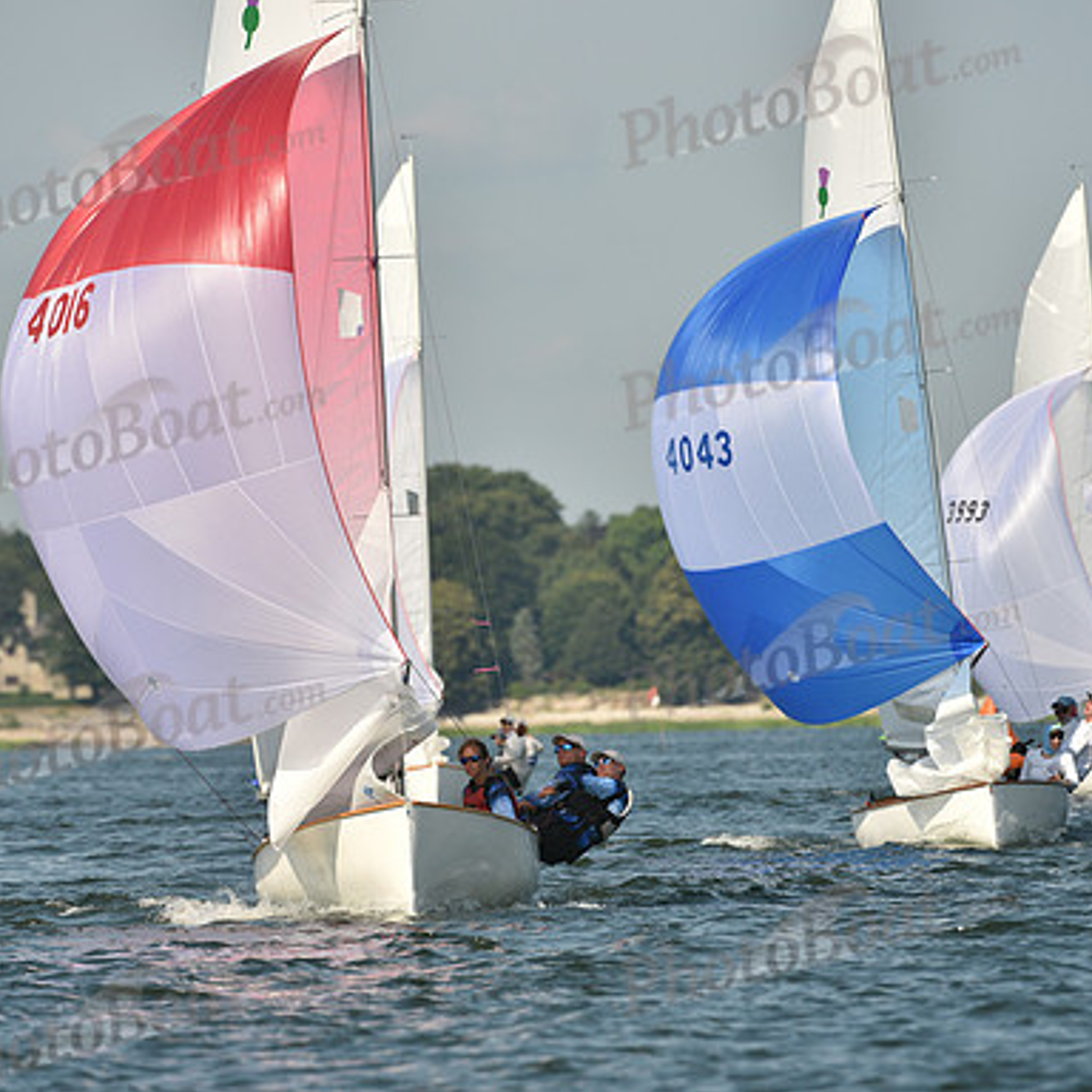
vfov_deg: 3.4
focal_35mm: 513
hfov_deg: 3.4
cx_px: 475
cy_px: 545
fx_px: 18309
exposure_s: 1/1250
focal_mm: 400
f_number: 7.1
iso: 250
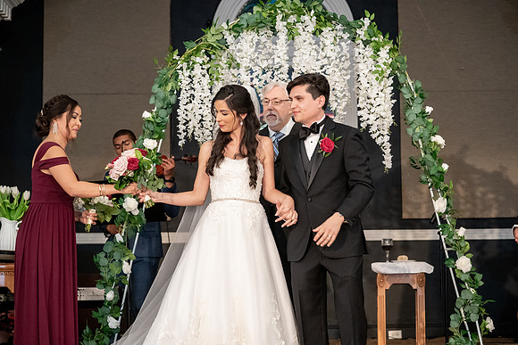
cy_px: 172
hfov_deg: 22.1
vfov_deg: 14.9
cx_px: 259
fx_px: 1324
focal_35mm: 92
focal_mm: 92
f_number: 4
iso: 8000
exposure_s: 1/200
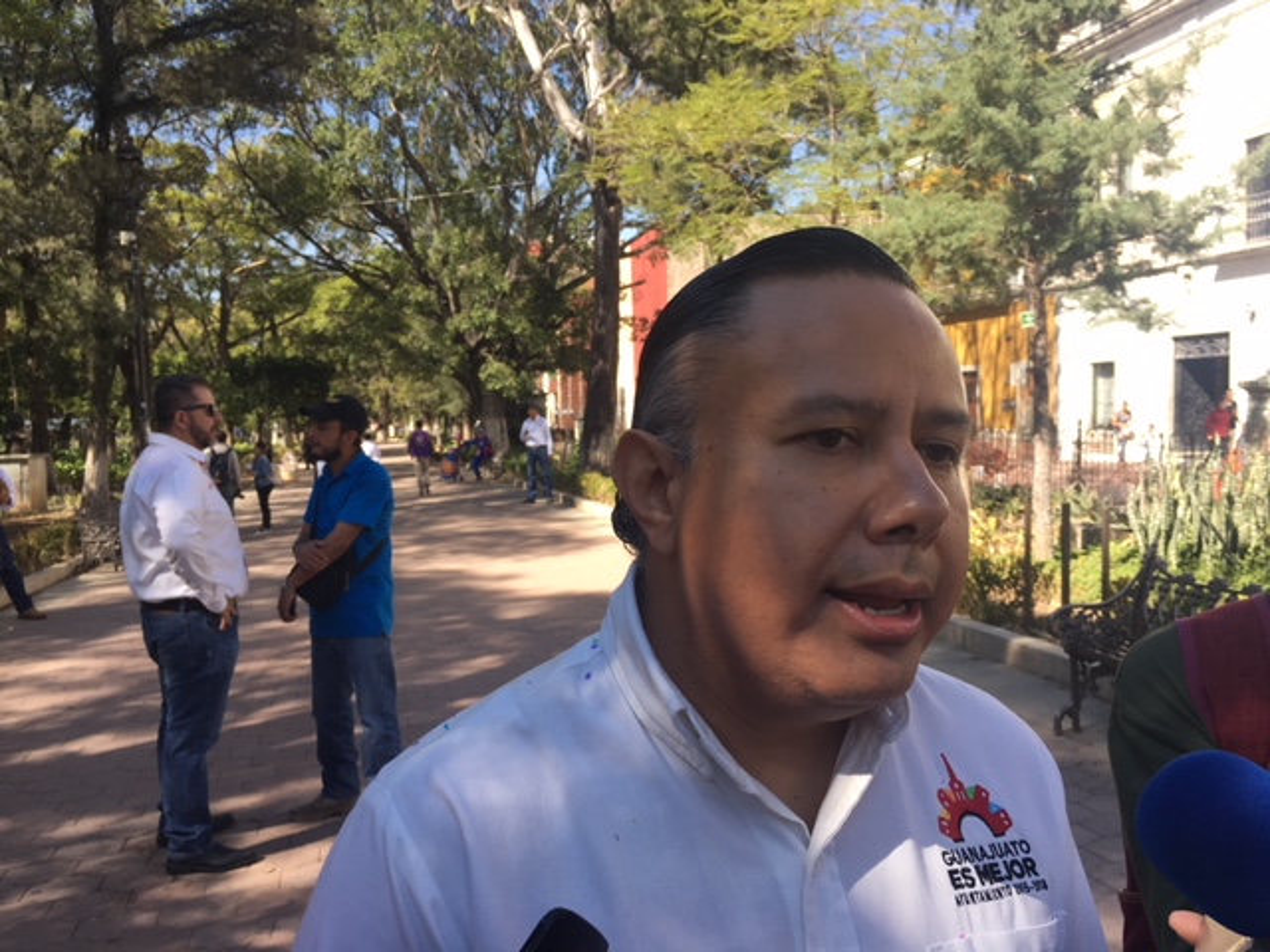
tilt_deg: -4.3
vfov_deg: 48.2
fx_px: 1064
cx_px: 635
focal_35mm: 29
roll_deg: +1.1
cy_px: 476
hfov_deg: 61.7
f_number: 2.2
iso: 25
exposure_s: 1/405
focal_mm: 4.15
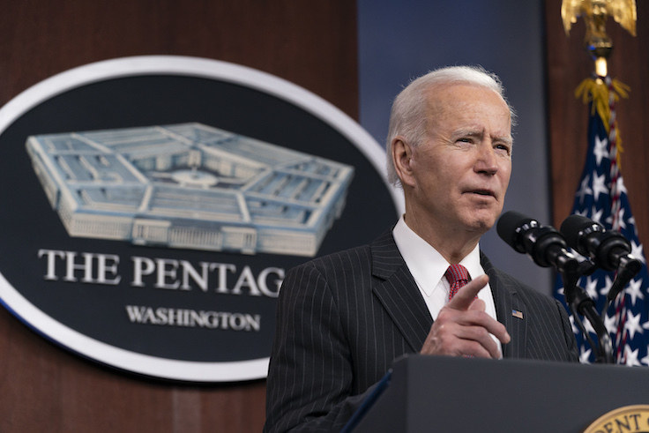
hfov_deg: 15.1
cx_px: 324
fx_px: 2452
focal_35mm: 136
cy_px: 216
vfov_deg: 10.1
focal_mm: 136
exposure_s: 1/640
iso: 2000
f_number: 4
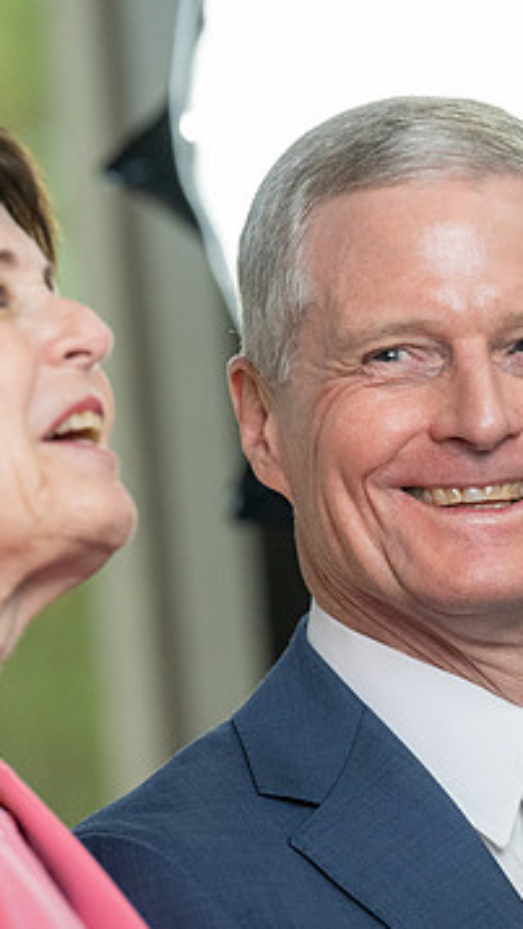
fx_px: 8376
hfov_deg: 3.6
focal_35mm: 340
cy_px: 467
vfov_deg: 6.3
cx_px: 411
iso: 2500
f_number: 4
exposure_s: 1/400
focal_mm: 200
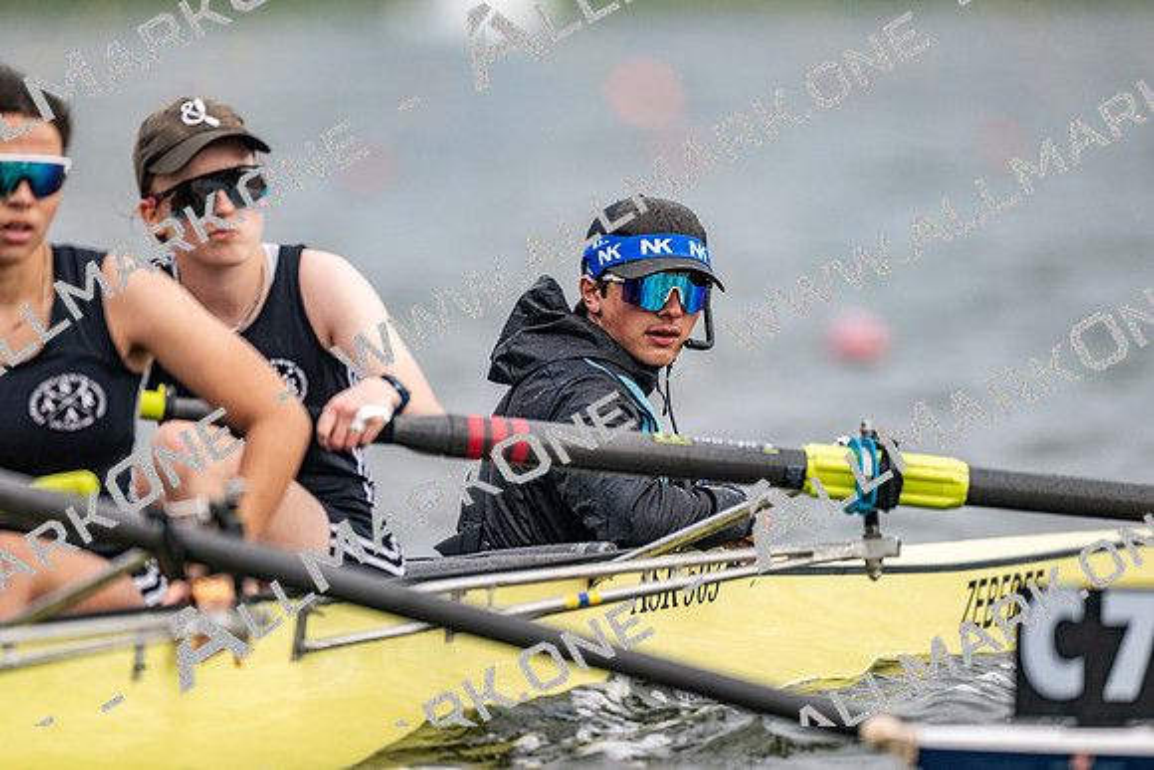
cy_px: 385
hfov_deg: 3.4
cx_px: 577
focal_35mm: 600
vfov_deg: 2.3
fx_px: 19237
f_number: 4
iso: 720
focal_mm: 600
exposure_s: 1/2500
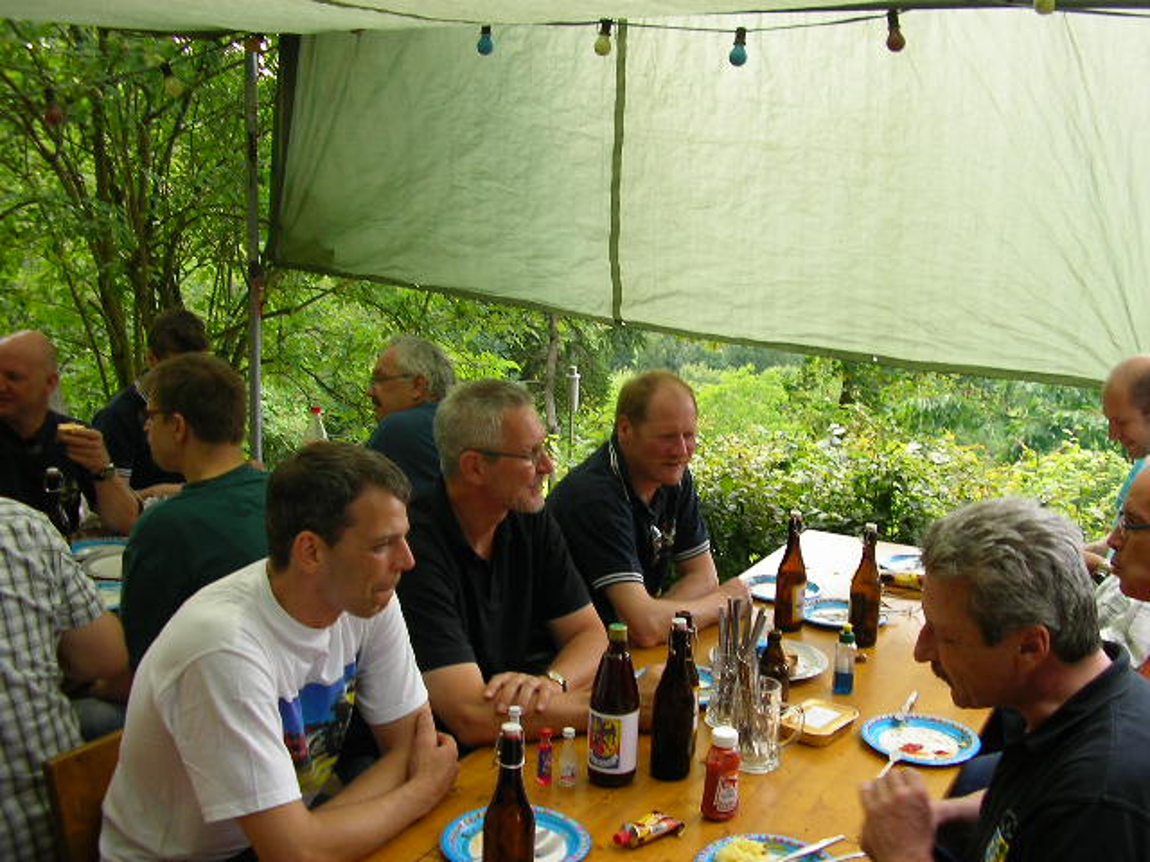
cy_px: 431
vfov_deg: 37.7
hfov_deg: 49.0
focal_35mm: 38
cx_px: 575
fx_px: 1262
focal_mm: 5.8
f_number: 2.9
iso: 50
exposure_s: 1/63
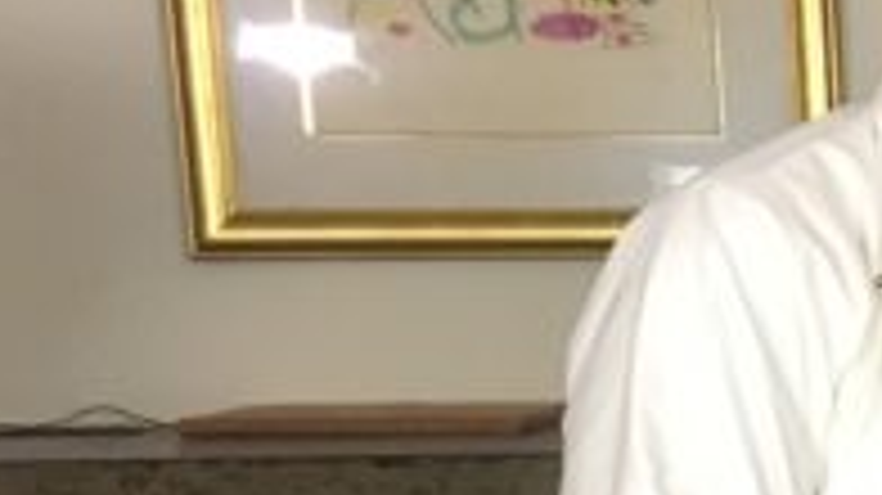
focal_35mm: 124
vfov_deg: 9.5
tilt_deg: -9.6
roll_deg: +1.2
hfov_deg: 15.4
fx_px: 2898
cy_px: 770
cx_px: 1476
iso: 200
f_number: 2.2
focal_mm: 4.15
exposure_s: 1/30
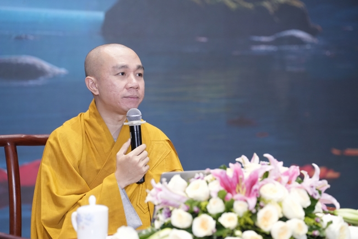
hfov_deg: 20.4
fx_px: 994
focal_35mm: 100
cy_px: 120
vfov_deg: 13.7
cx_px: 179
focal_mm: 100
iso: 3200
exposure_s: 1/200
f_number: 3.2
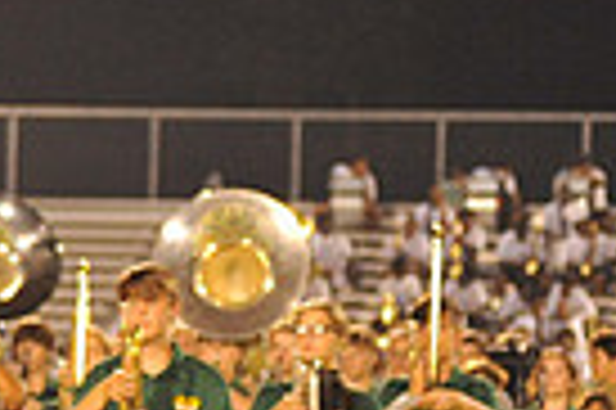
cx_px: -562
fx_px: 6221
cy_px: 297
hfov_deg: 5.6
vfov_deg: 3.8
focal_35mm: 364
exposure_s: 1/160
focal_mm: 86
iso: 3200
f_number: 3.2
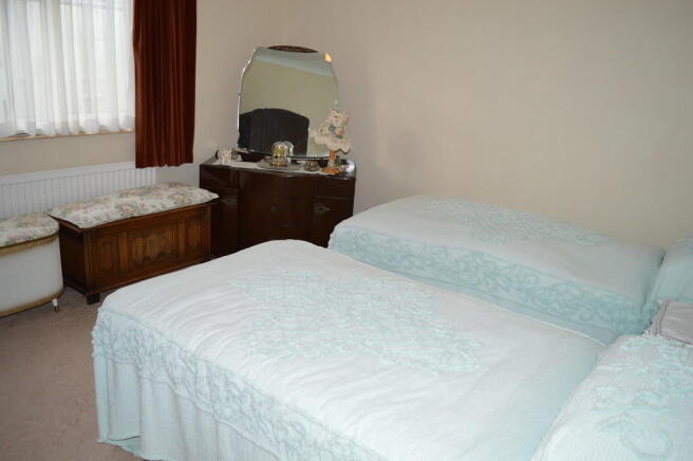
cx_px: 346
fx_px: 519
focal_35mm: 27
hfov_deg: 67.4
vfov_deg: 47.8
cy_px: 230
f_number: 3.5
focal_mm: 18
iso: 450
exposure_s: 1/60
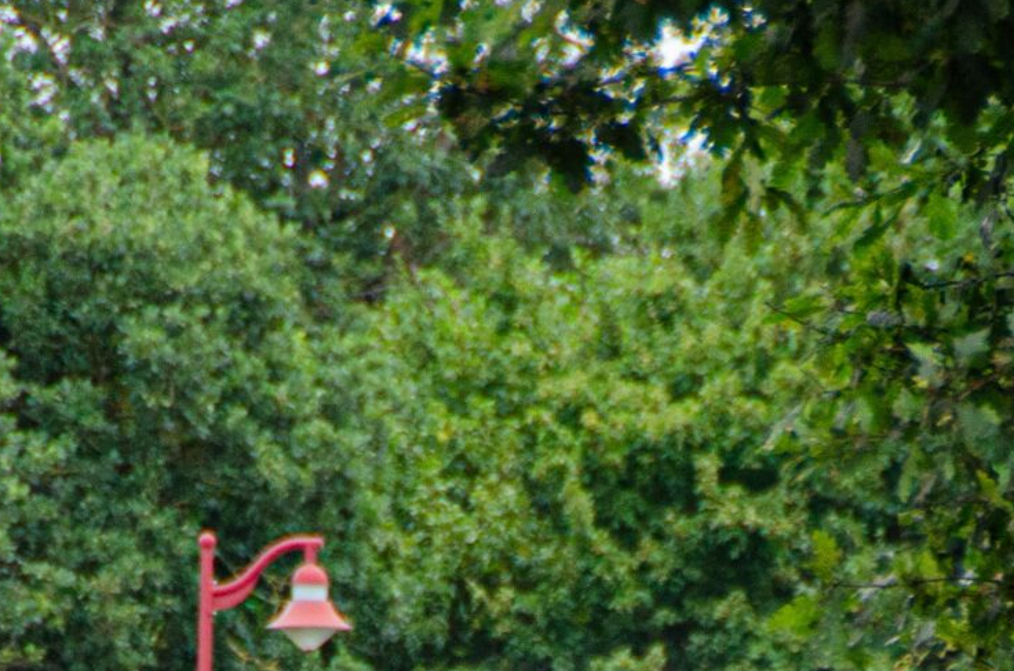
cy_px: 1119
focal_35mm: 783
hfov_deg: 2.6
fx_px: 22002
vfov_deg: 1.7
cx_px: 598
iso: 360
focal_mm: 150
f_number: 5.6
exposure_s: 1/500
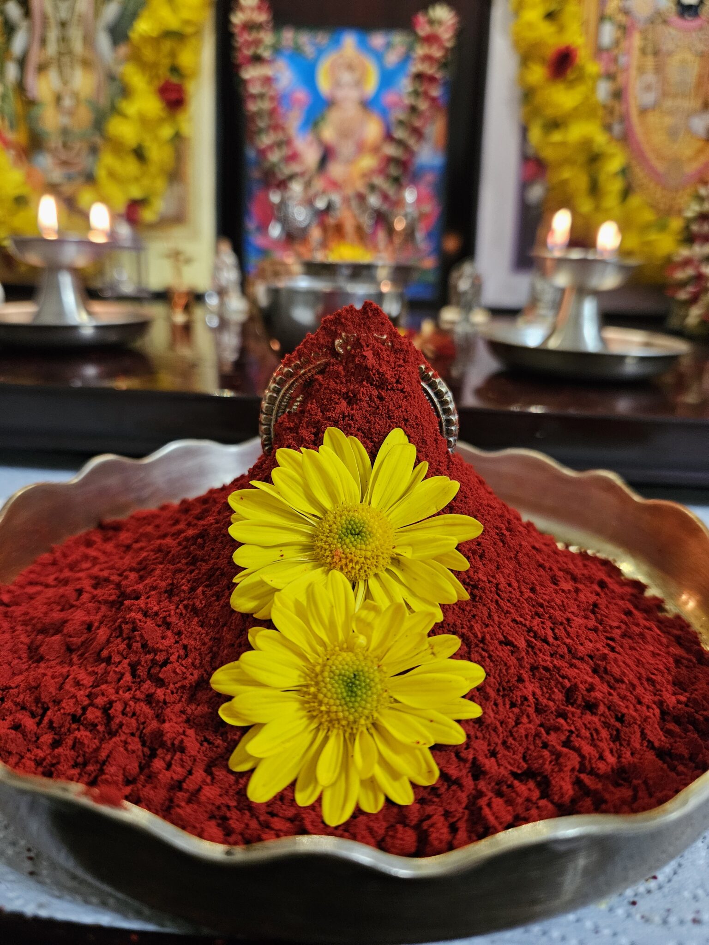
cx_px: 354
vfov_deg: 73.9
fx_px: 628
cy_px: 472
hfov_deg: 58.9
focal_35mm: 23
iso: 500
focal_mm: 5.4
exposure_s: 1/40
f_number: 1.8
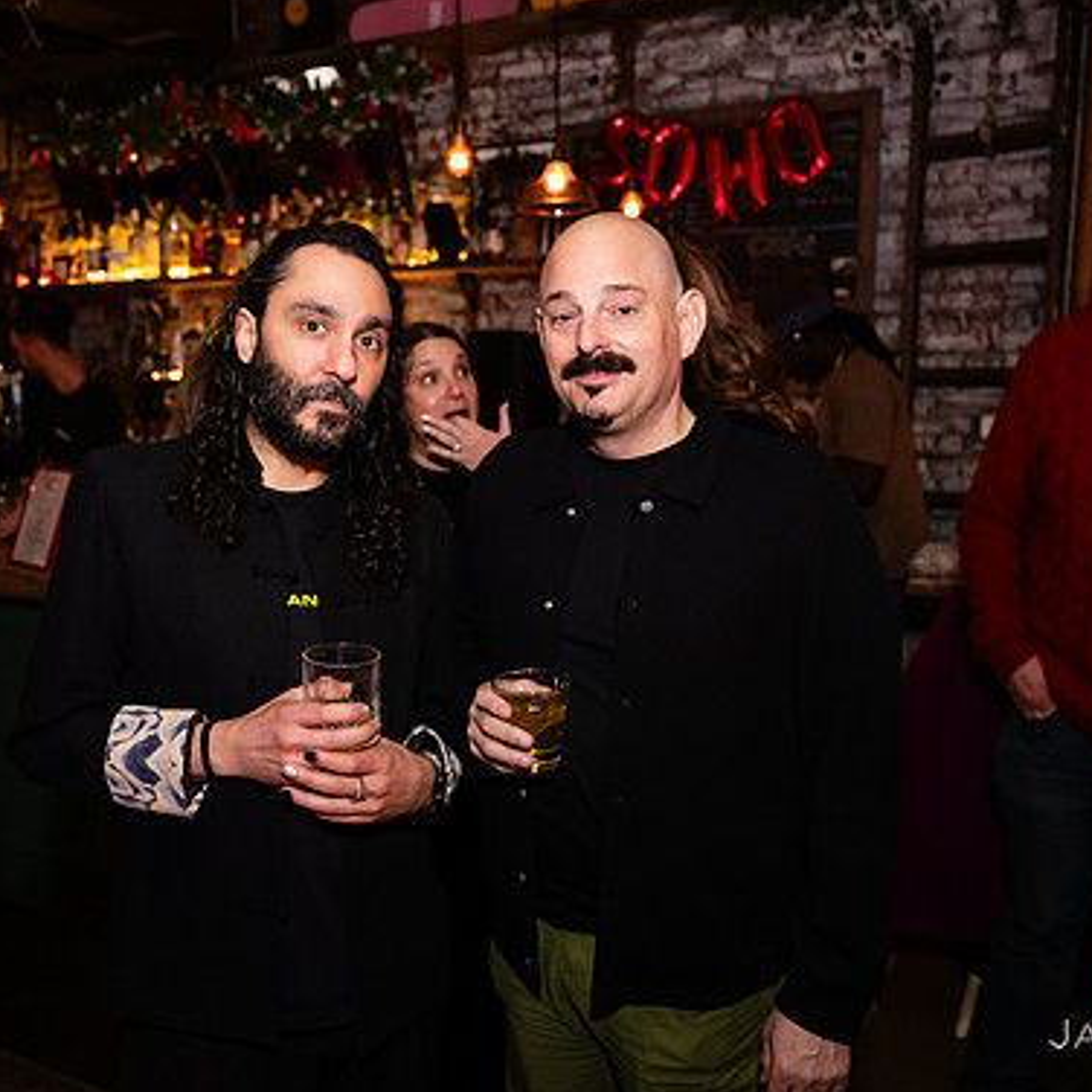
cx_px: 485
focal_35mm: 32
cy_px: 550
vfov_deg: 51.1
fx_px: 1142
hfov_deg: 51.0
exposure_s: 1/125
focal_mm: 24
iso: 3200
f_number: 3.2
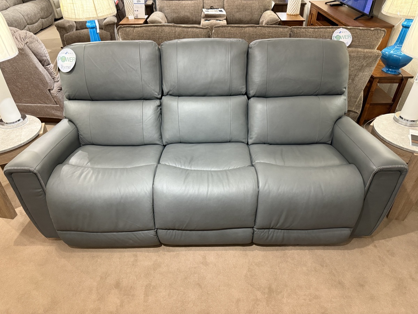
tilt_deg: -36.1
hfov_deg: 71.6
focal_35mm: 24
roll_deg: +1.0
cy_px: 157
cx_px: 209
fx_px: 290
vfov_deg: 56.8
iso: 500
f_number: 1.78
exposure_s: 1/60
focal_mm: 6.76
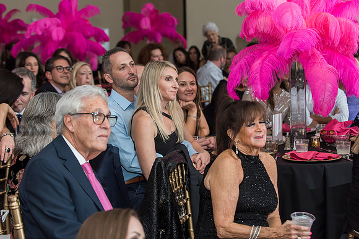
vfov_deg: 19.5
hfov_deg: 28.8
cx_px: 180
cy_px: 120
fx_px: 698
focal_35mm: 70
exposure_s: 1/100
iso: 1000
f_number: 4
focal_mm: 70
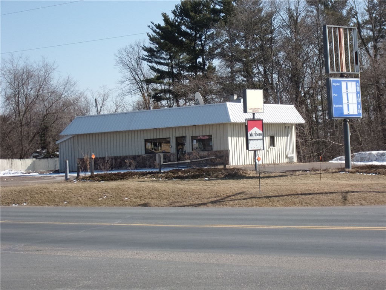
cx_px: 193
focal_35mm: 76
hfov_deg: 25.7
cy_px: 145
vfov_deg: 19.4
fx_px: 847
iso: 80
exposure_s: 1/500
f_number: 4.7
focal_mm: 13.6
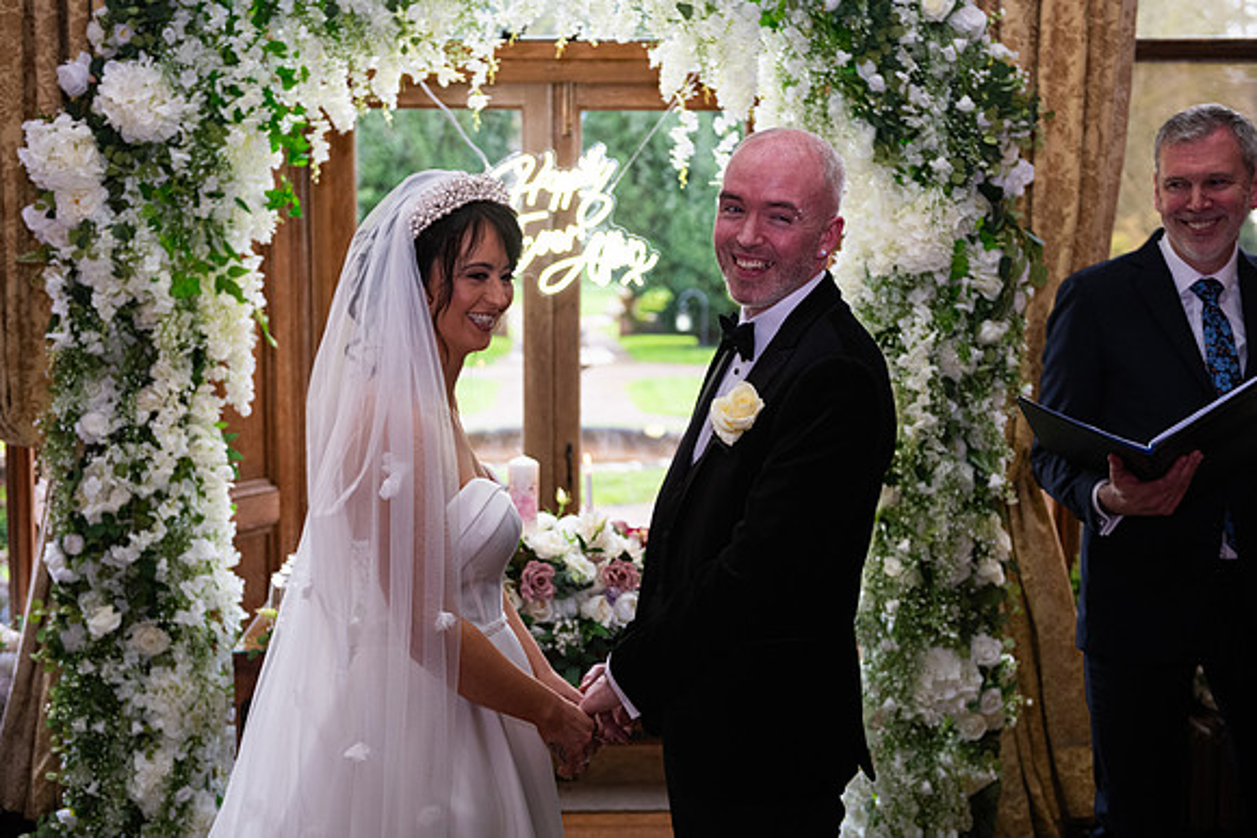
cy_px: 419
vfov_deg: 26.0
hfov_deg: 38.2
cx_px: 628
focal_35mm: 52
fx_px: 1816
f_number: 3.5
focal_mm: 52
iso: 1000
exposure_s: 1/160
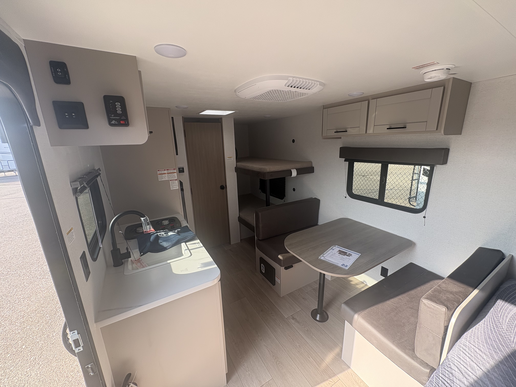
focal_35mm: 14
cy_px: 194
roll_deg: +1.7
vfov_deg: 85.7
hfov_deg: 102.1
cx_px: 258
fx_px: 209
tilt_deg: -12.1
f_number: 2.2
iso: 50
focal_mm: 2.22
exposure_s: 1/116
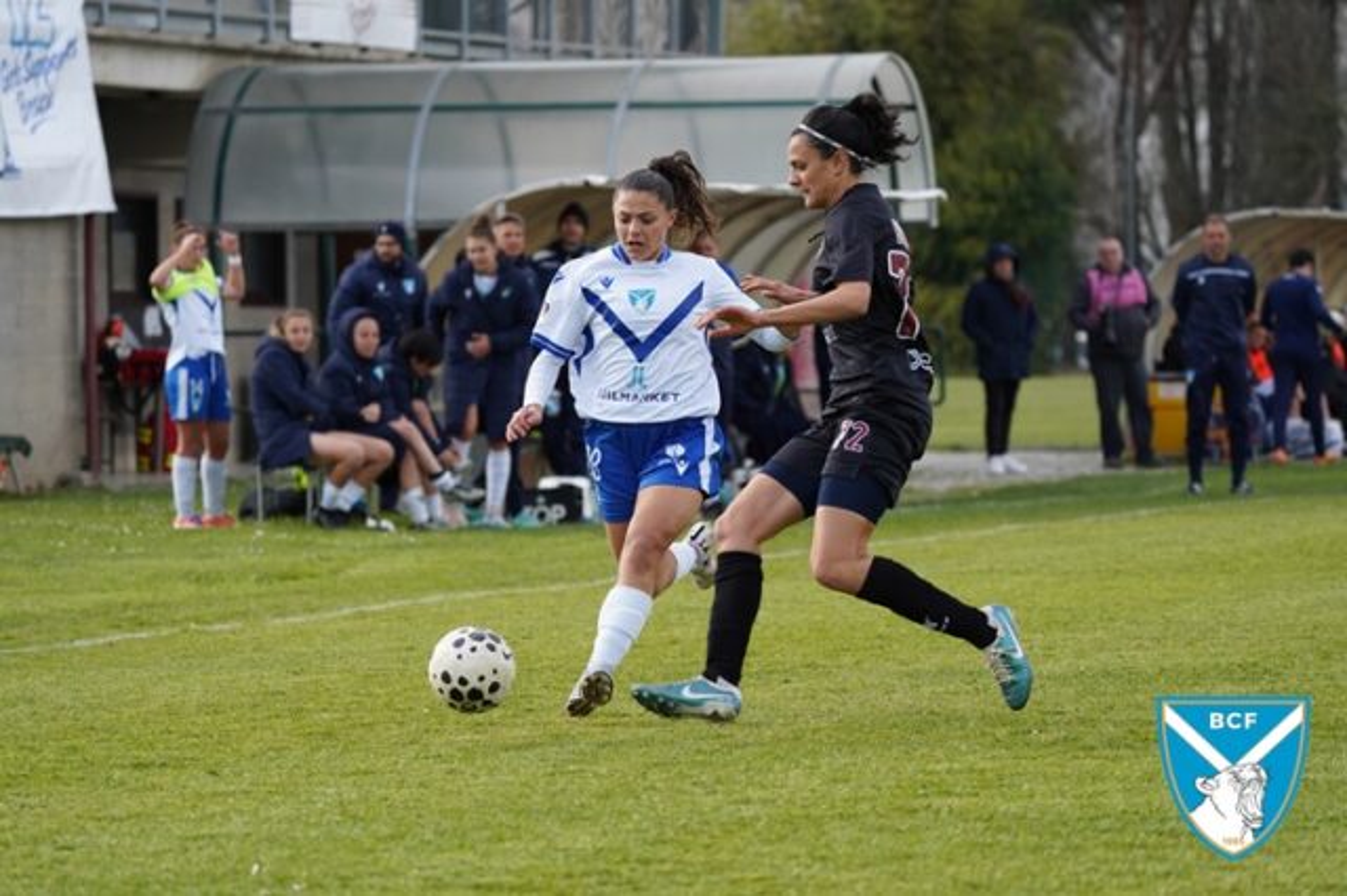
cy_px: 448
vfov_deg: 6.9
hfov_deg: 10.3
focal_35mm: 200
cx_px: 674
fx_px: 7479
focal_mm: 200
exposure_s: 1/1600
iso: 1000
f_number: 5.6
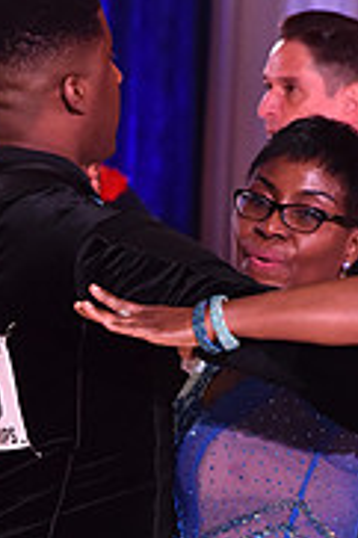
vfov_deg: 6.1
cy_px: 665
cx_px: 78
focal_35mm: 335
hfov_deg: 4.1
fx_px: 5006
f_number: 6.3
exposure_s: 1/320
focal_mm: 105
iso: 2500
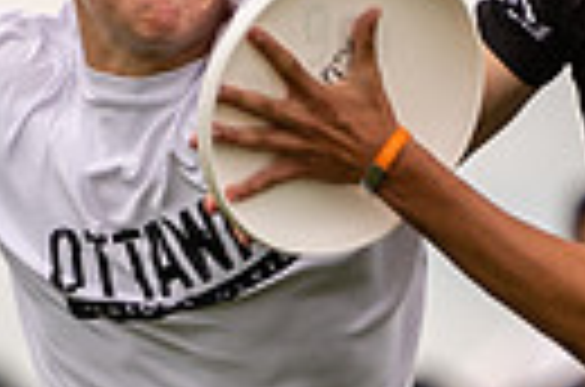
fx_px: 32939
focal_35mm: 2032
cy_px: 407
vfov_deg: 0.7
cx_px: 872
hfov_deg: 1.0
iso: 100
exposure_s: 1/1000
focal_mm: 200
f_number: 2.8
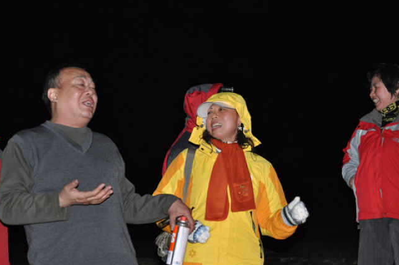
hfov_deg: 27.0
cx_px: 173
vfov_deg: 18.1
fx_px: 830
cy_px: 134
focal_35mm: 75
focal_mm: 40
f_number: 4.8
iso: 800
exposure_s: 1/60
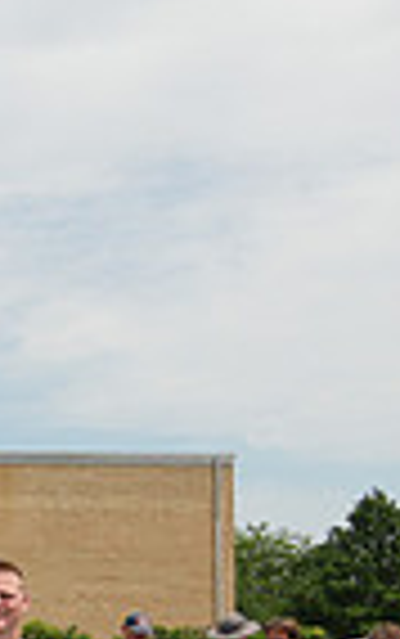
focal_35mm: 125
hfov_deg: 8.8
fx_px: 2176
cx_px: -751
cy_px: 562
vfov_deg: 16.5
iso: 100
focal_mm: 20
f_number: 11
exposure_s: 1/160
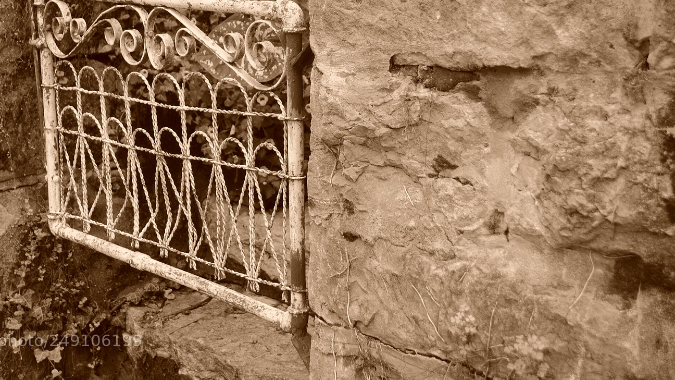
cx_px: 286
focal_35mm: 62
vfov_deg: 19.3
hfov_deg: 33.8
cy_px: 105
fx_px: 1110
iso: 400
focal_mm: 32
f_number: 4.2
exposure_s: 1/400
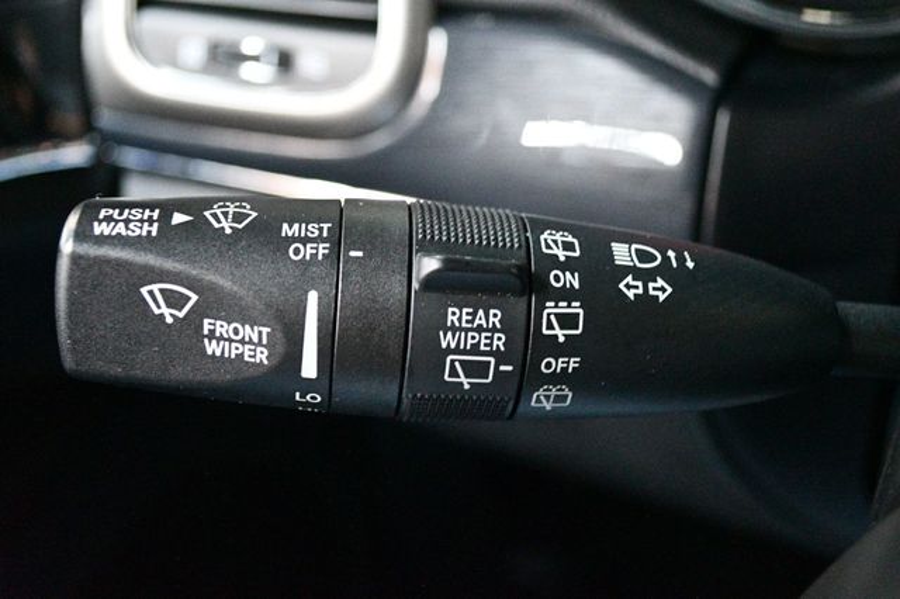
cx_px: 450
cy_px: 300
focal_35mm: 45
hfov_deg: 43.6
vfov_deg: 29.8
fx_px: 1124
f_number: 4.5
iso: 12800
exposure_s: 1/40
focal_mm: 30
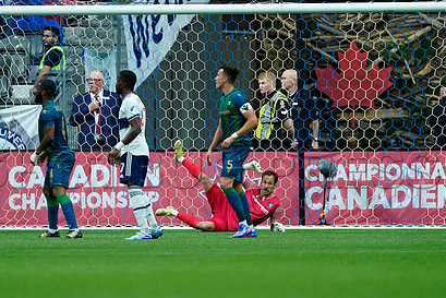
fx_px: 10546
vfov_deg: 1.6
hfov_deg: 2.4
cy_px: 159
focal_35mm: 851
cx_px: 184
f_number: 4
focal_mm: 600
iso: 5000
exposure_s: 1/2000
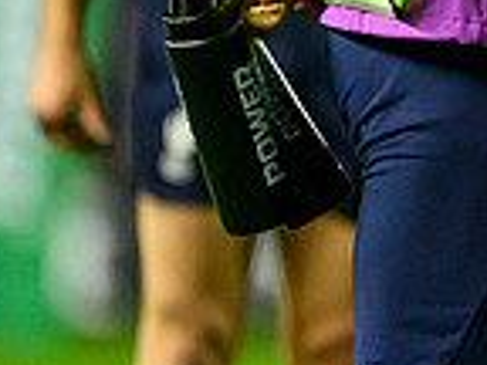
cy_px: -225
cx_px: 1033
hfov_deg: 0.7
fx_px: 40208
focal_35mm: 2858
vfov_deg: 0.5
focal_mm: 560
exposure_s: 1/1000
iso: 10000
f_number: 4
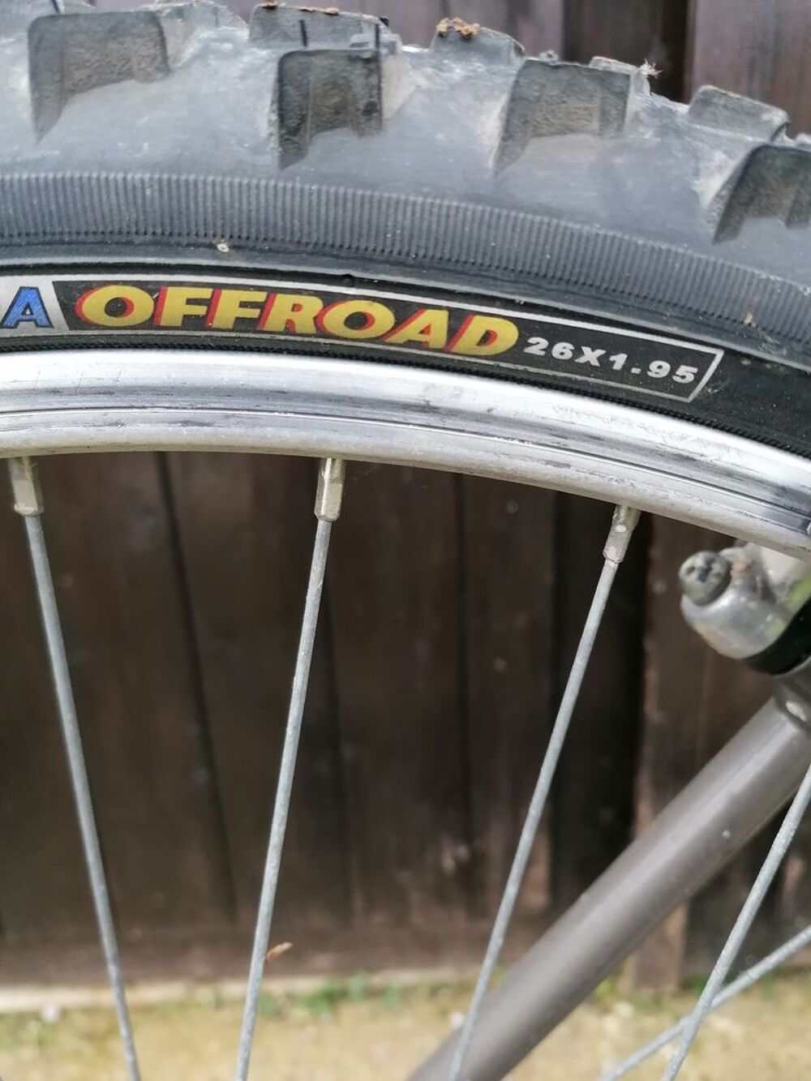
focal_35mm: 27
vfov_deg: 65.3
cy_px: 540
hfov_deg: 51.4
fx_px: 843
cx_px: 406
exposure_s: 1/344
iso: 160
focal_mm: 4.75
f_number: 1.8
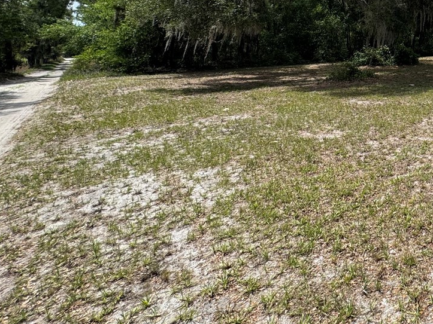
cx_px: 472
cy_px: -7
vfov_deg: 39.5
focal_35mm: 31
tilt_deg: +7.4
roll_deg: +2.2
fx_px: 388
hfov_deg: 44.9
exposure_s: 1/821
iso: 50
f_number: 2.2
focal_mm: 2.22
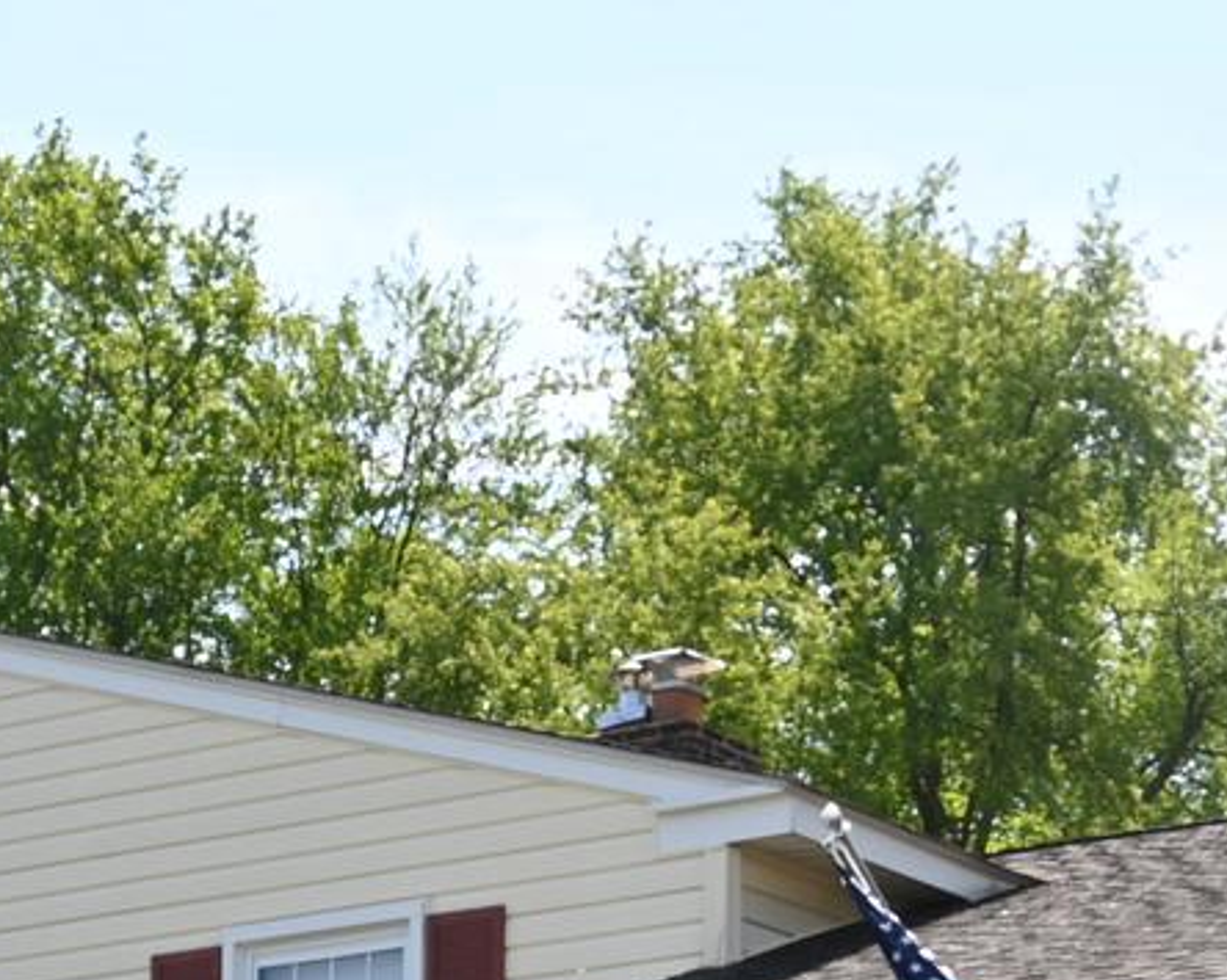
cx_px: 1205
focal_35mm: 104
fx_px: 3776
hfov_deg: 18.0
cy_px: 1572
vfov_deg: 13.7
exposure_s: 1/200
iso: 100
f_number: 7.1
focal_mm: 16
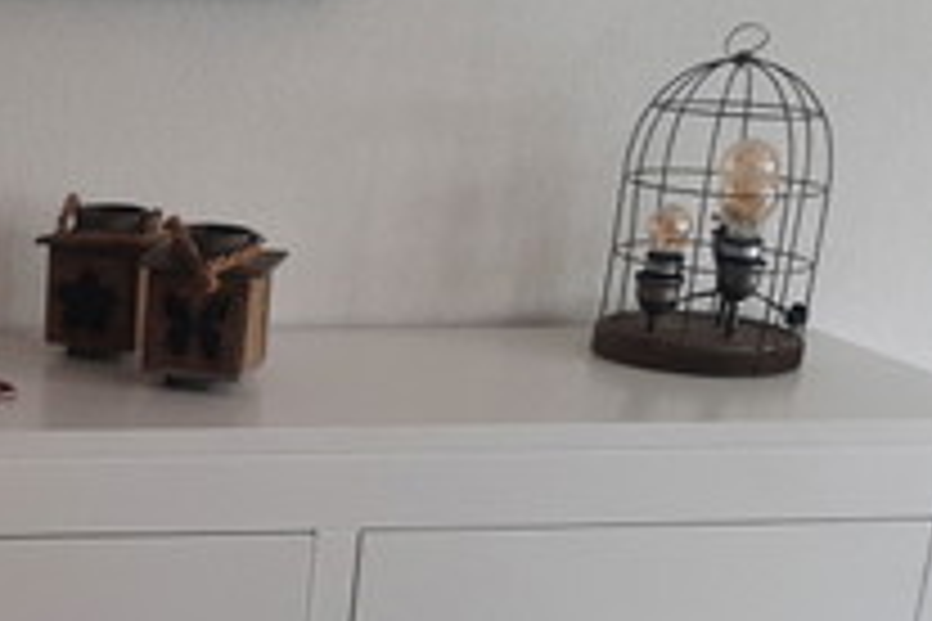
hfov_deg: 27.6
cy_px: 526
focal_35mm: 67
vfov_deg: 20.0
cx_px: -81
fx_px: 1734
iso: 125
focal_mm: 3.93
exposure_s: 1/60
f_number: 1.7
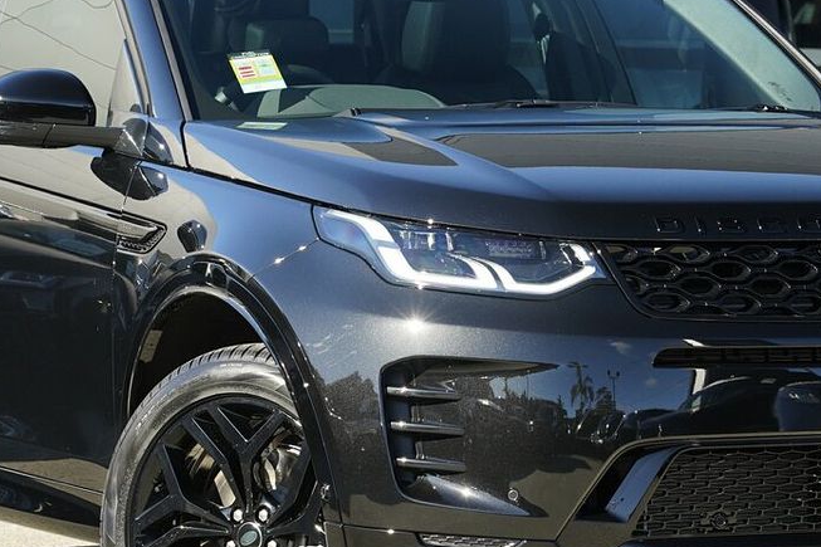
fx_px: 4400
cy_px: 273
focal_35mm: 193
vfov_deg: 7.1
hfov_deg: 10.7
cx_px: 425
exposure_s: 1/500
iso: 1000
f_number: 7.1
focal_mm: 105
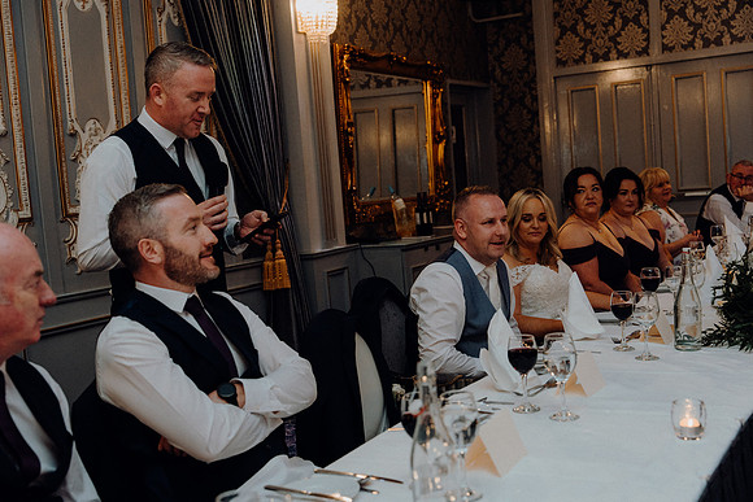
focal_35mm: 45
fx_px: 941
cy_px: 251
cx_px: 376
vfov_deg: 29.9
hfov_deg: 43.6
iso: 2500
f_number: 3.5
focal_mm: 45
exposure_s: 1/160
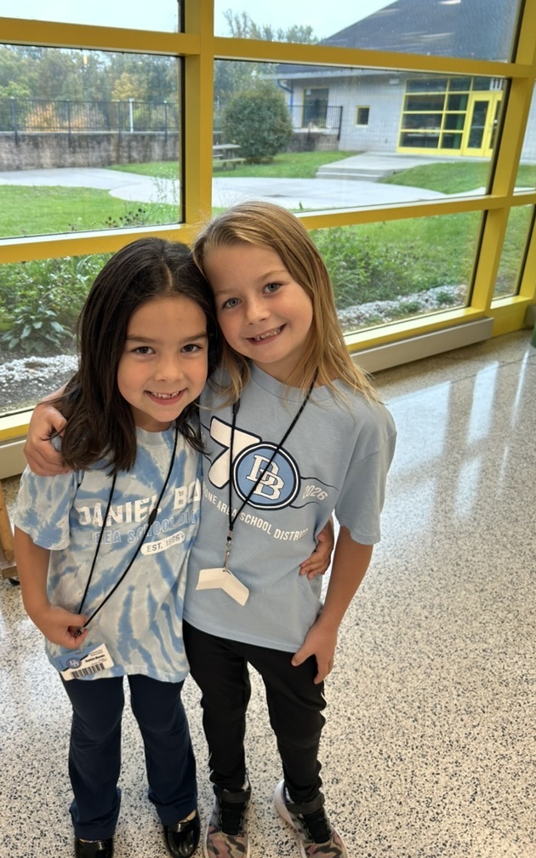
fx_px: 654
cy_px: 427
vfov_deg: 66.5
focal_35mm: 28
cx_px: 217
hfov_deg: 44.3
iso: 100
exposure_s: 1/60
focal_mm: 5.7
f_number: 1.5
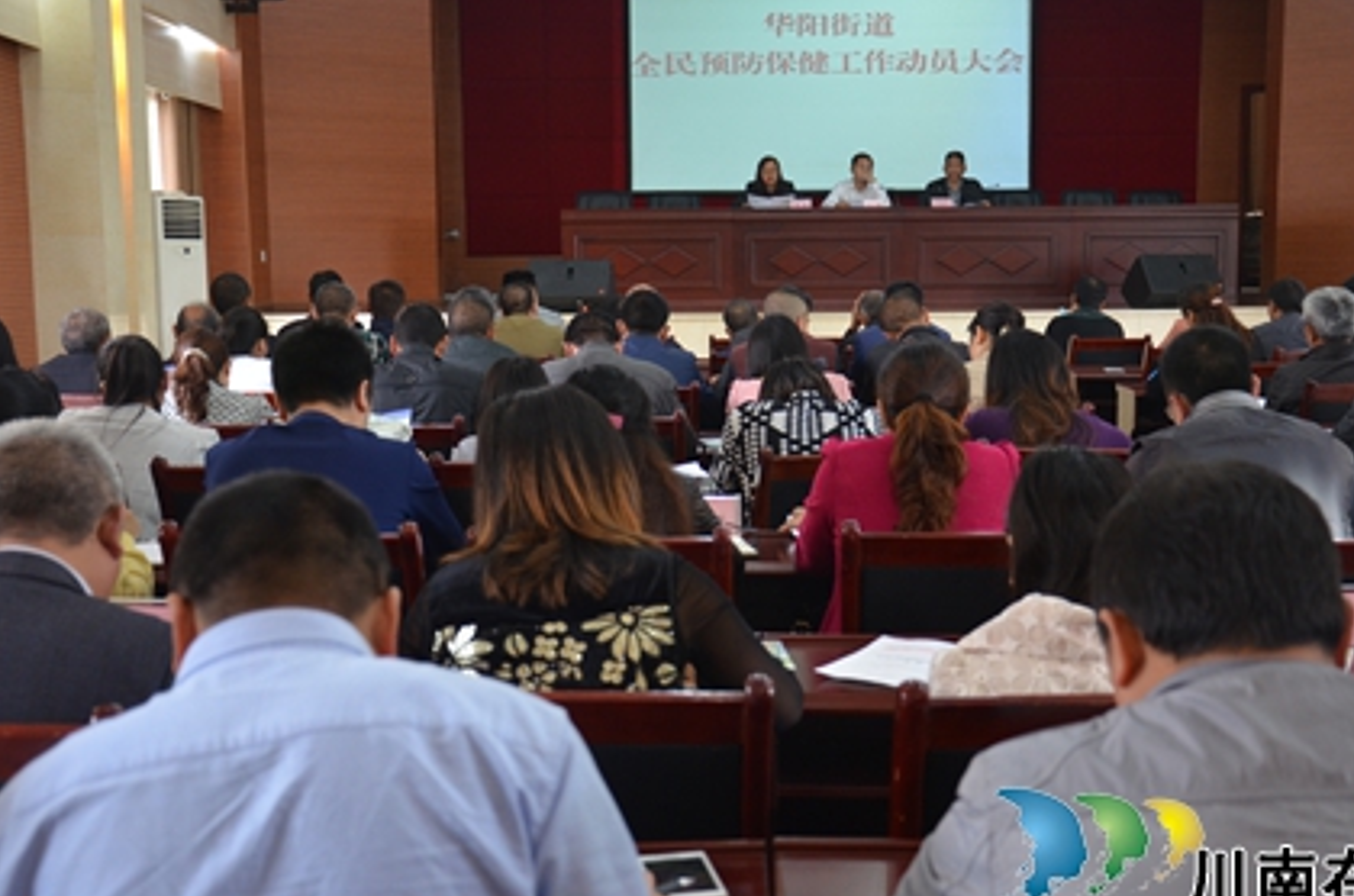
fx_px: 1876
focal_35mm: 50
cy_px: 472
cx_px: 738
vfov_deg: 26.9
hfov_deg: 39.6
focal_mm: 28
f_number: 4
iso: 800
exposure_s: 1/20
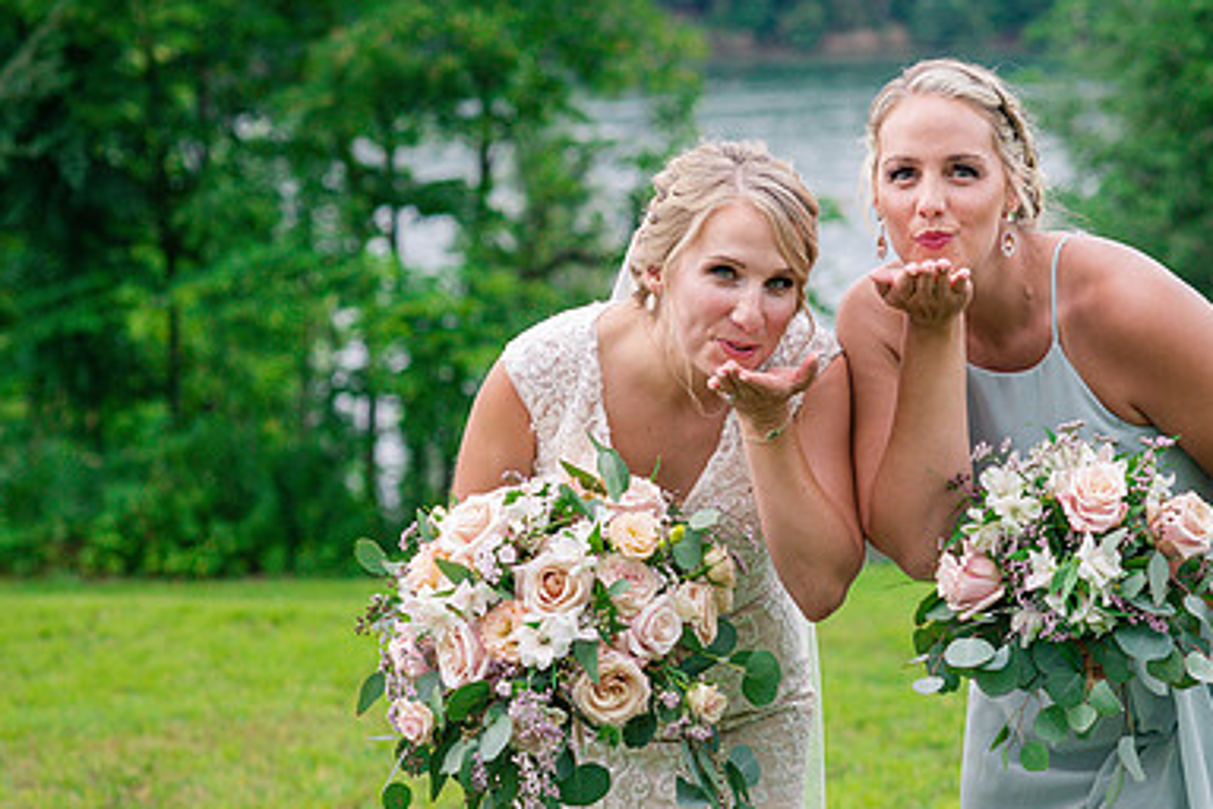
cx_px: 891
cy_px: 433
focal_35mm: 143
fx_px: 4818
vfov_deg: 9.6
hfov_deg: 14.3
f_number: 3.5
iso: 500
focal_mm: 85
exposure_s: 1/2000
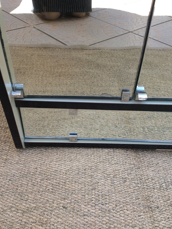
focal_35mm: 33
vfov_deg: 55.4
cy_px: 113
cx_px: 86
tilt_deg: -40.7
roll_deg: -3.2
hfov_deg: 42.9
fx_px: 219
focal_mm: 3.3
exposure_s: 1/237
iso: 32
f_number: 2.4
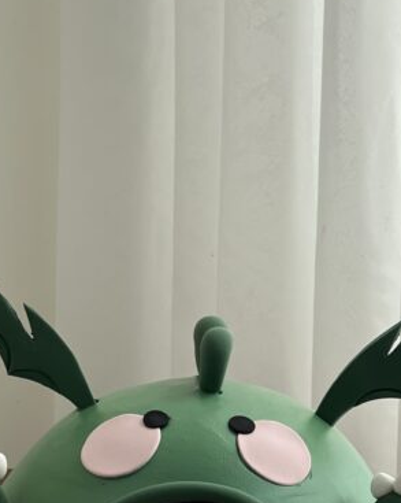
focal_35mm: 164
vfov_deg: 11.8
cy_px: 354
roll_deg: -1.0
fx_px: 2436
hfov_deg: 9.4
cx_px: 197
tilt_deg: -13.0
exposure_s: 1/227
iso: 32
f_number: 2.8
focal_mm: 9
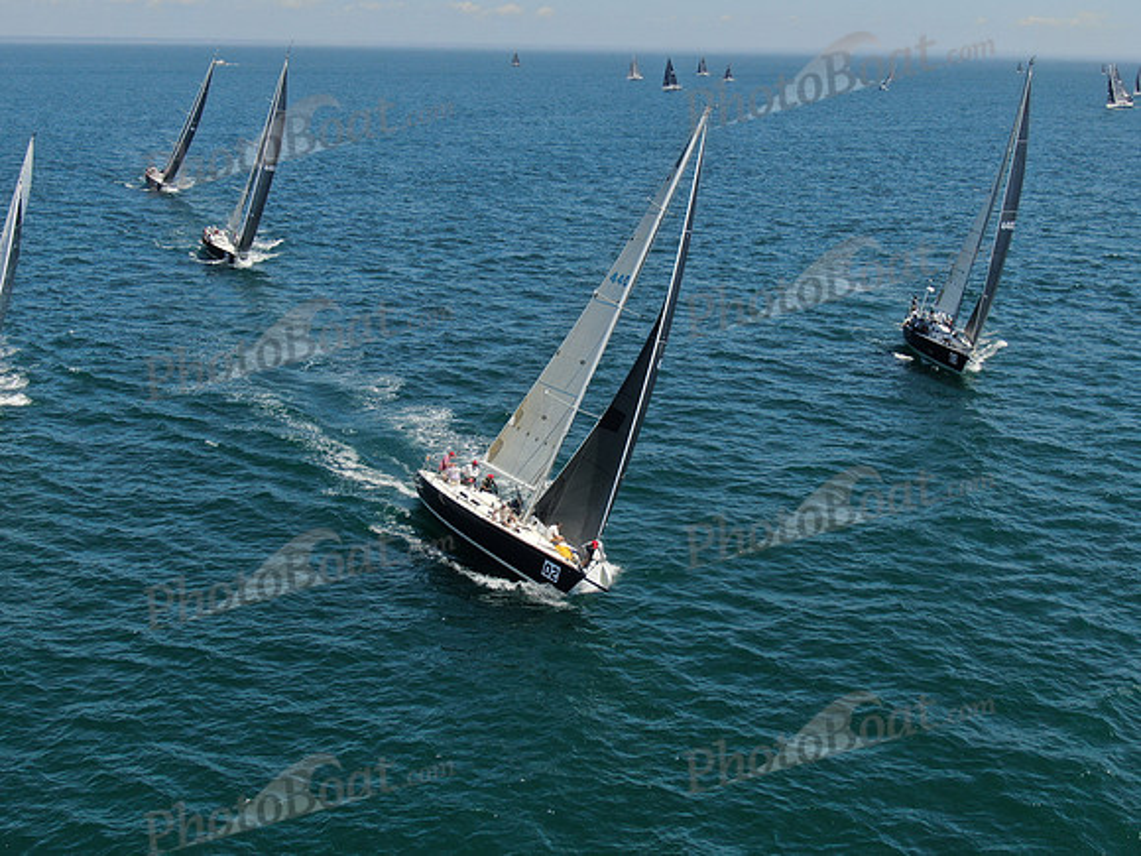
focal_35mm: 43
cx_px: 570
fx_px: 1417
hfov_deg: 43.9
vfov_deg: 33.6
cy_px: 428
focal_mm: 7.39
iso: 100
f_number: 3.6
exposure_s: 1/1000
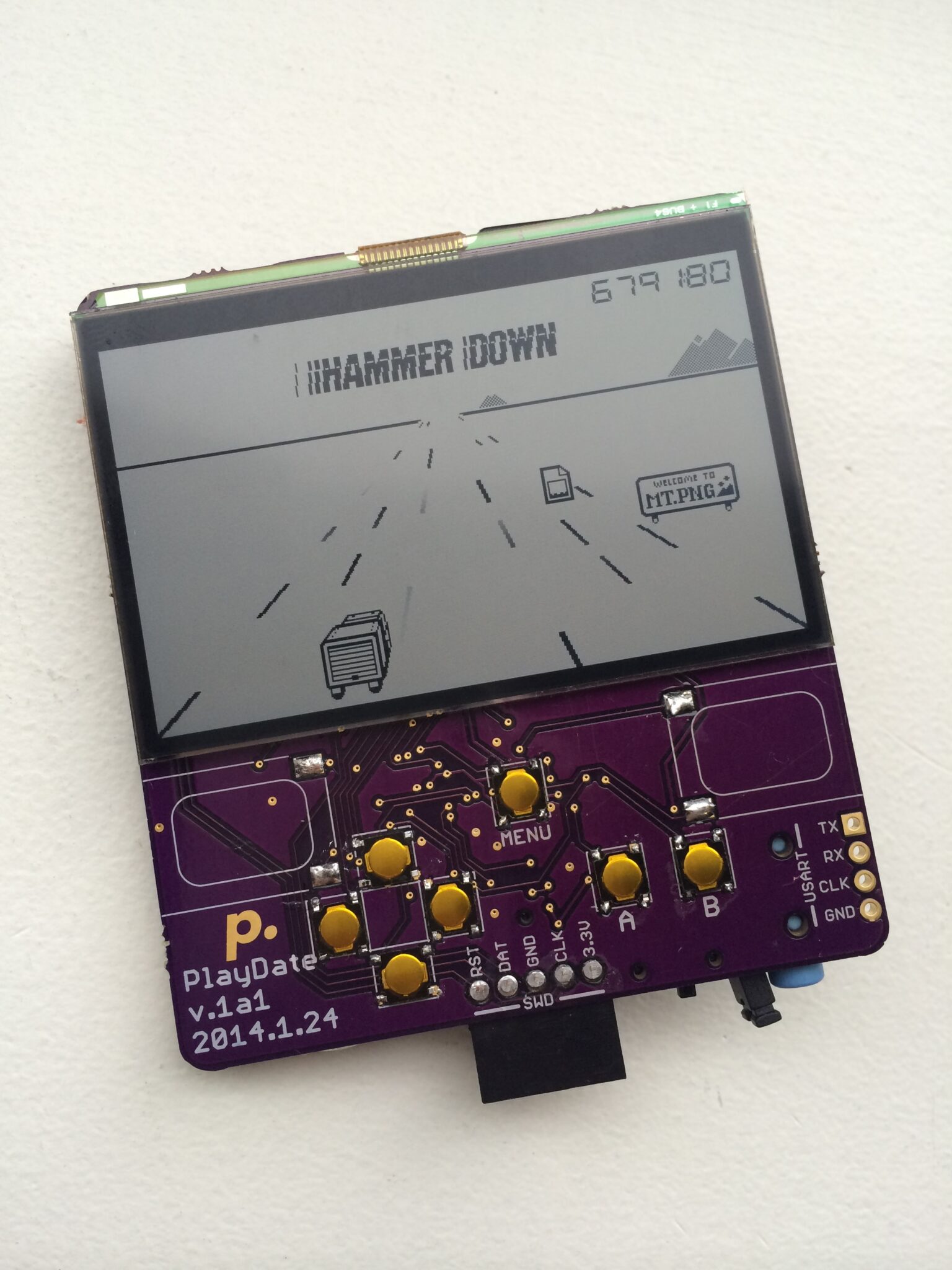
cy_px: 635
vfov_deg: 60.0
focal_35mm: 30
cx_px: 476
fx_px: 1100
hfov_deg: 46.8
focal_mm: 4.12
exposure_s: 1/30
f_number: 2.2
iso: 32
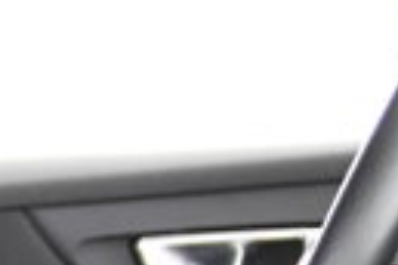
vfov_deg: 6.0
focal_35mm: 202
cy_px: 954
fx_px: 2233
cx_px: -796
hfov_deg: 8.5
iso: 3600
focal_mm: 17
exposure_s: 1/25
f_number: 2.8
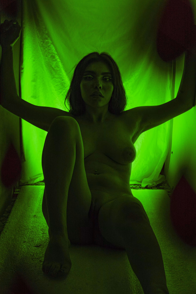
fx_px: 572
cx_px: 98
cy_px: 147
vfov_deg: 28.8
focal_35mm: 70
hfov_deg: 19.5
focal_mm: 25.7
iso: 200
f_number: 2.8
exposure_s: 1/50
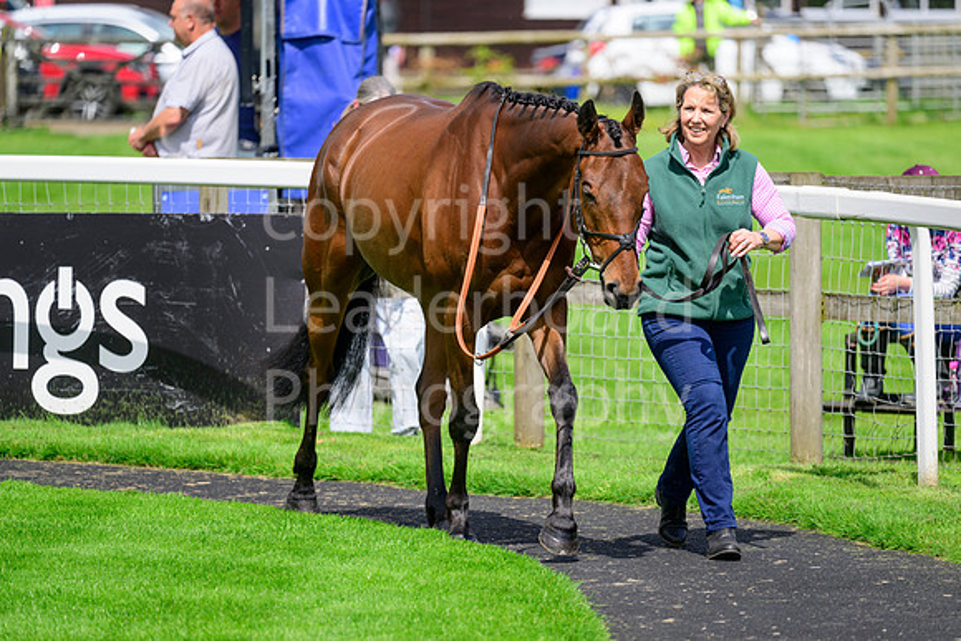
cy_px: 320
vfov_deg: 4.7
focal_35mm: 290
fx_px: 7743
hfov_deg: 7.1
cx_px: 480
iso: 400
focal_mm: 290
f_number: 5.3
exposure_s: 1/1600
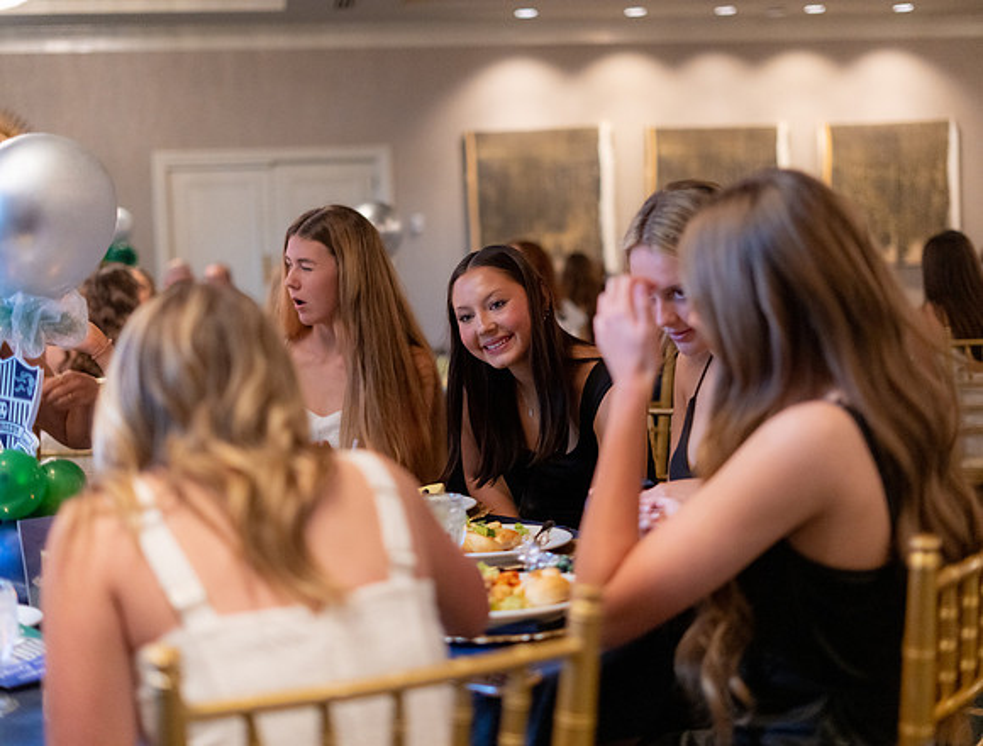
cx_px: 492
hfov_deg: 34.8
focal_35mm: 55
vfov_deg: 26.8
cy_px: 373
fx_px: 1567
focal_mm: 50
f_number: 1.8
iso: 3200
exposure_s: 1/250
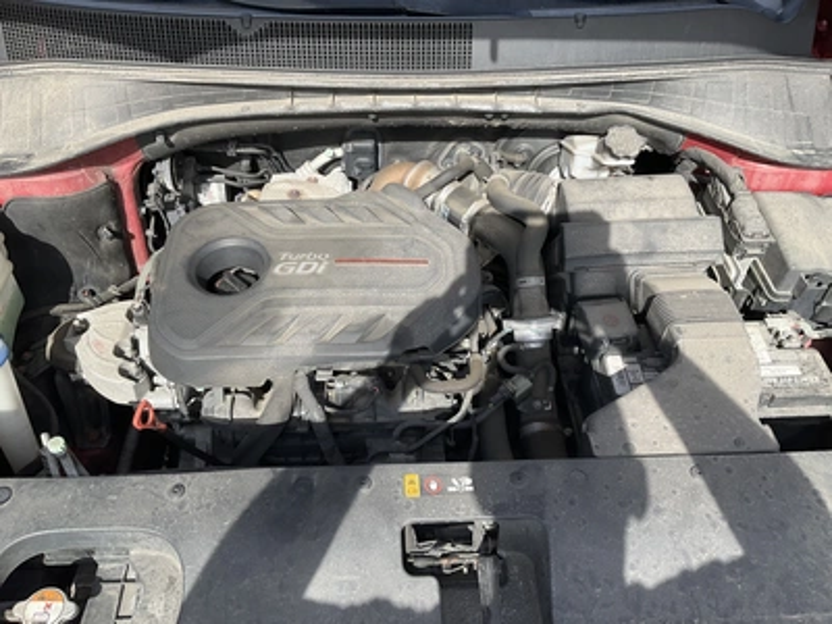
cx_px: 416
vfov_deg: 48.2
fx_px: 697
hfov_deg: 61.7
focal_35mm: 29
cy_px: 312
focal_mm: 3
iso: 25
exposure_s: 1/728
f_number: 1.8
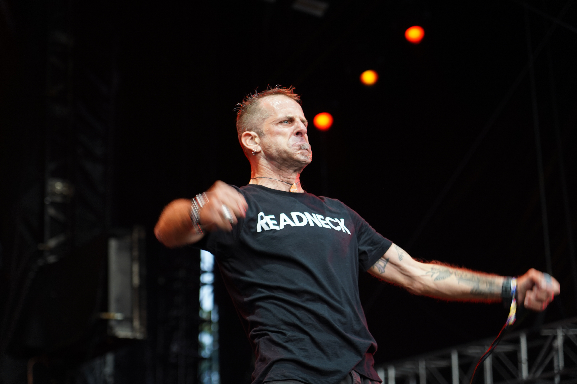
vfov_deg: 13.0
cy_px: 192
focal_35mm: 105
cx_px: 288
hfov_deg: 19.5
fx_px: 1683
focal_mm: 105
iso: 400
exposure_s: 1/125
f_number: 4
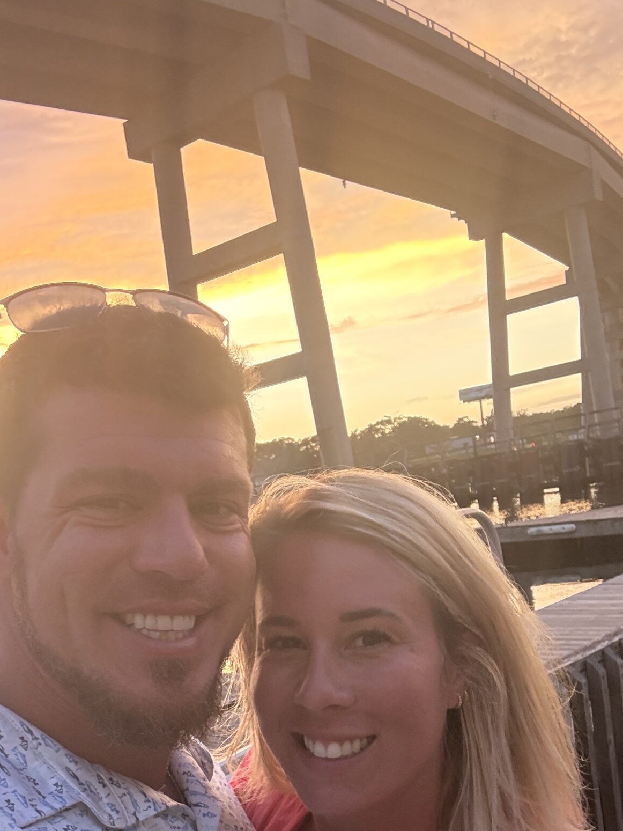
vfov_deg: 46.4
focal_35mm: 38
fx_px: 912
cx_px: 267
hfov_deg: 37.7
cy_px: 667
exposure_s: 1/60
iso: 200
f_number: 1.9
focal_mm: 2.69
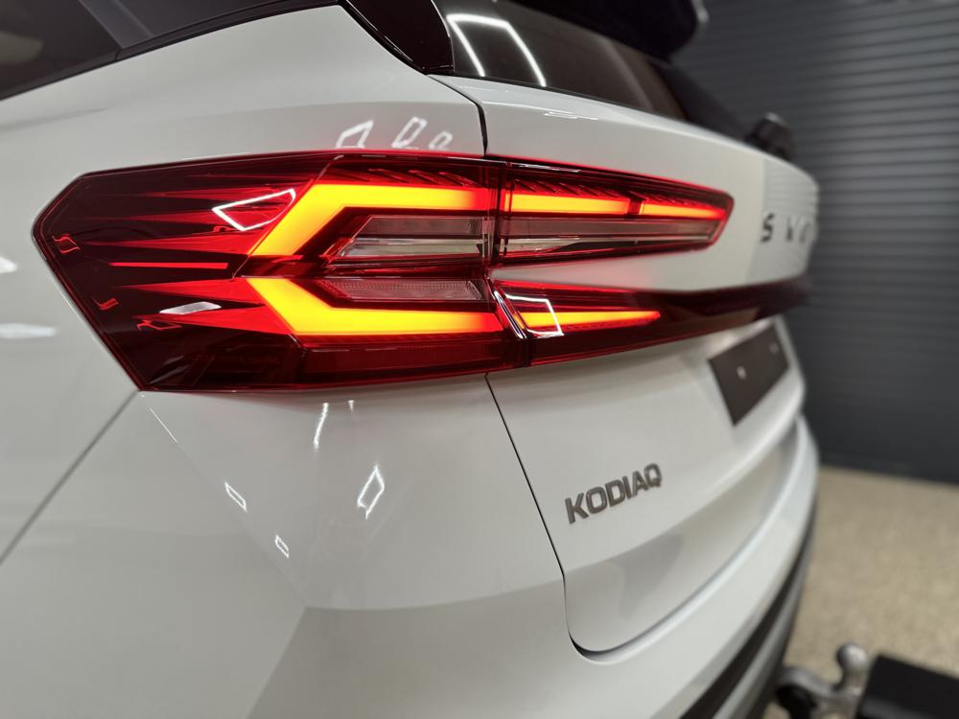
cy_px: 360
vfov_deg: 56.8
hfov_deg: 71.6
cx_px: 480
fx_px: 665
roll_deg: -0.4
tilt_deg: -10.1
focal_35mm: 24
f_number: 1.78
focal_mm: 6.86
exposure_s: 1/100
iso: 160
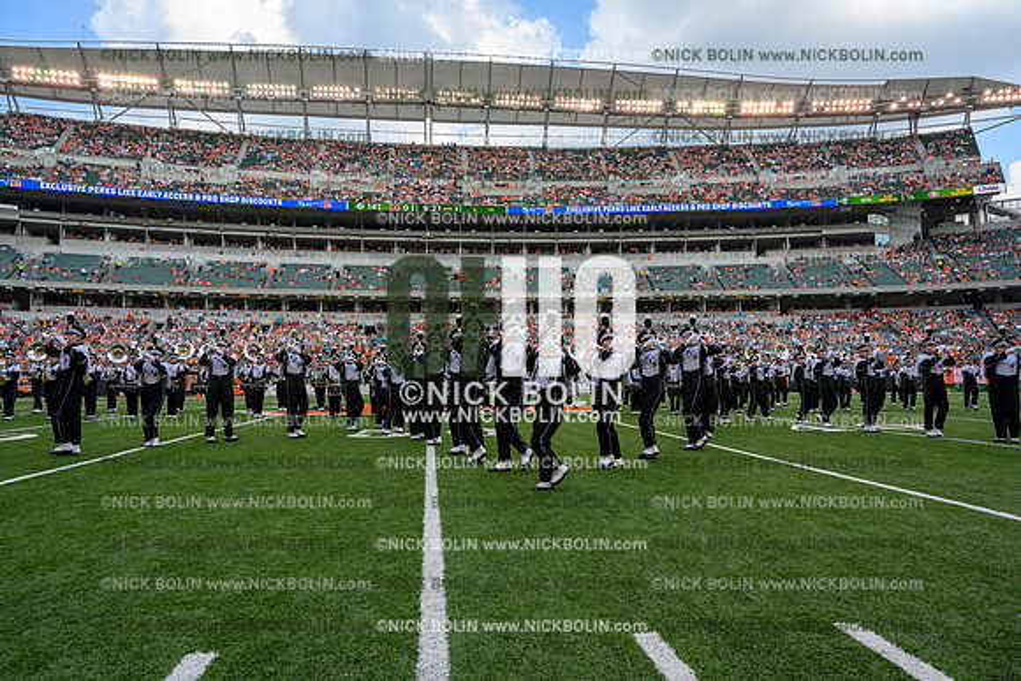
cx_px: 510
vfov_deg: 53.2
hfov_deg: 73.7
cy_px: 340
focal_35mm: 24
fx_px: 681
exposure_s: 1/100
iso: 80
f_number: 7.1
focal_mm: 24
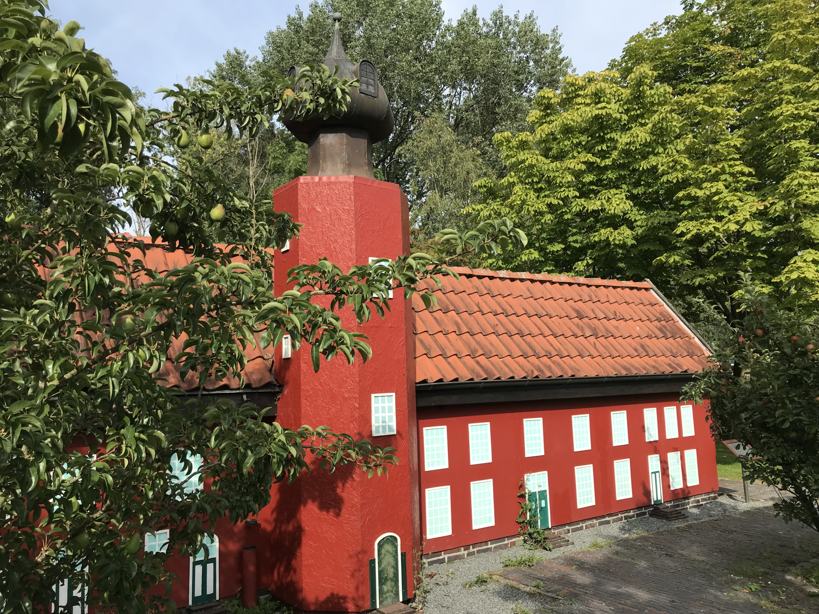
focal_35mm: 28
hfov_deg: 63.4
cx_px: 410
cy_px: 307
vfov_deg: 49.7
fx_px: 662
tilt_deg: +6.7
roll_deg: +1.7
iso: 20
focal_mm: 3.99
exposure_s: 1/1277
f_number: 1.8
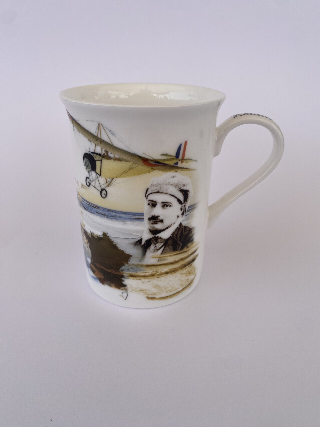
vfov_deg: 69.4
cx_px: 160
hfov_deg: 54.9
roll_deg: -0.4
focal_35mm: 25
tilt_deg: -25.0
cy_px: 214
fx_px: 308
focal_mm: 4.25
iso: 32
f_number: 1.8
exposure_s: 1/1866
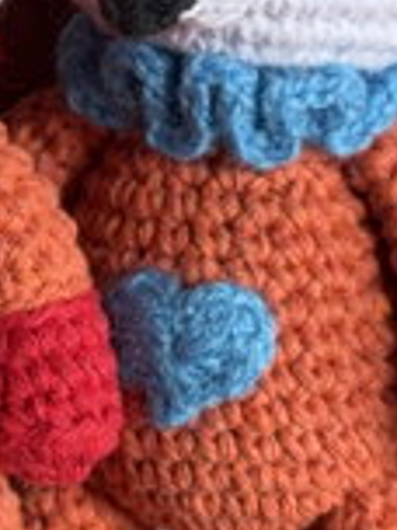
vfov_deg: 11.7
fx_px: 2569
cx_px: -7
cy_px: 106
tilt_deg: -54.2
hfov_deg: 8.8
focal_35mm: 168
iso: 100
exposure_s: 1/88
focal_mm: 6.76
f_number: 1.78
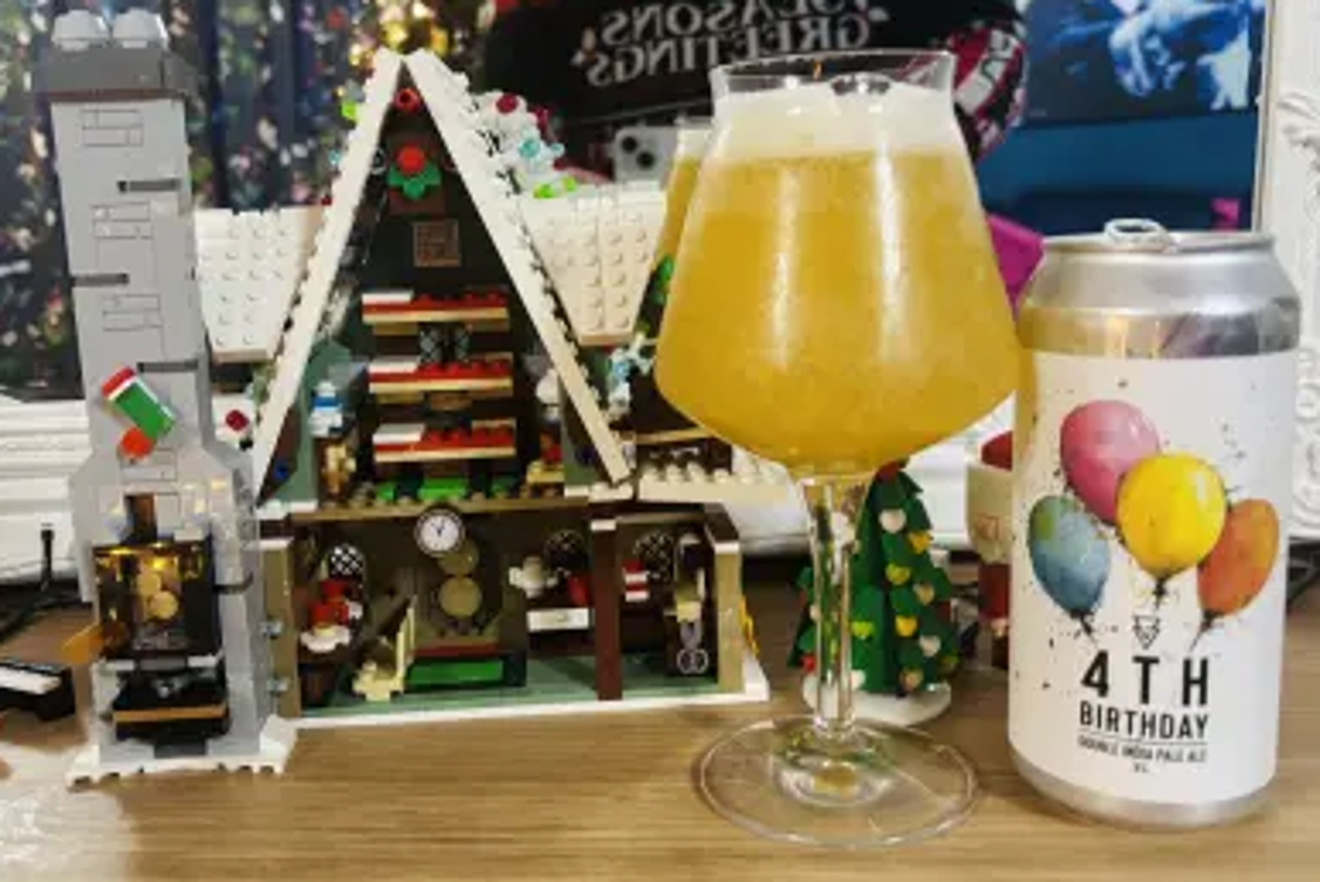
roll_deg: +1.6
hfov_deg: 65.4
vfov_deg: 46.5
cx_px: 650
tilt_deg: -10.9
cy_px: 438
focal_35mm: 28
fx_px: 1027
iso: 640
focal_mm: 5.96
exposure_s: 1/31
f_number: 1.6
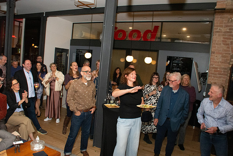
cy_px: 78
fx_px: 175
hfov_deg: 67.4
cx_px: 116
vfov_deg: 48.0
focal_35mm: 27
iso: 5000
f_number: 10
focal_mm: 18
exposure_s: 1/160
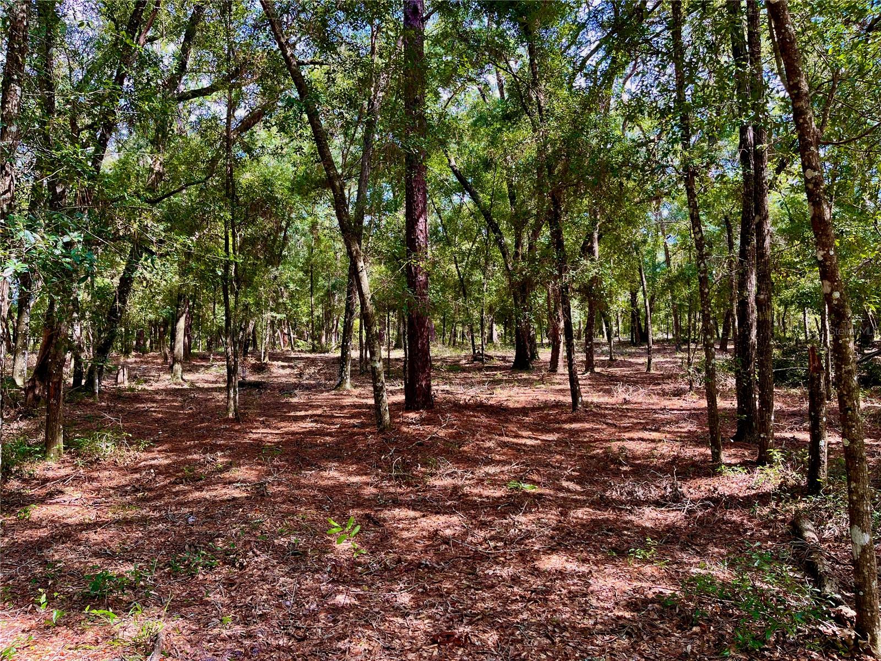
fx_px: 662
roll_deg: +0.2
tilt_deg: +1.2
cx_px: 440
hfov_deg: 67.3
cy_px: 330
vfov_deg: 53.1
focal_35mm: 26
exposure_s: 1/142
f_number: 1.6
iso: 32
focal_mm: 5.1
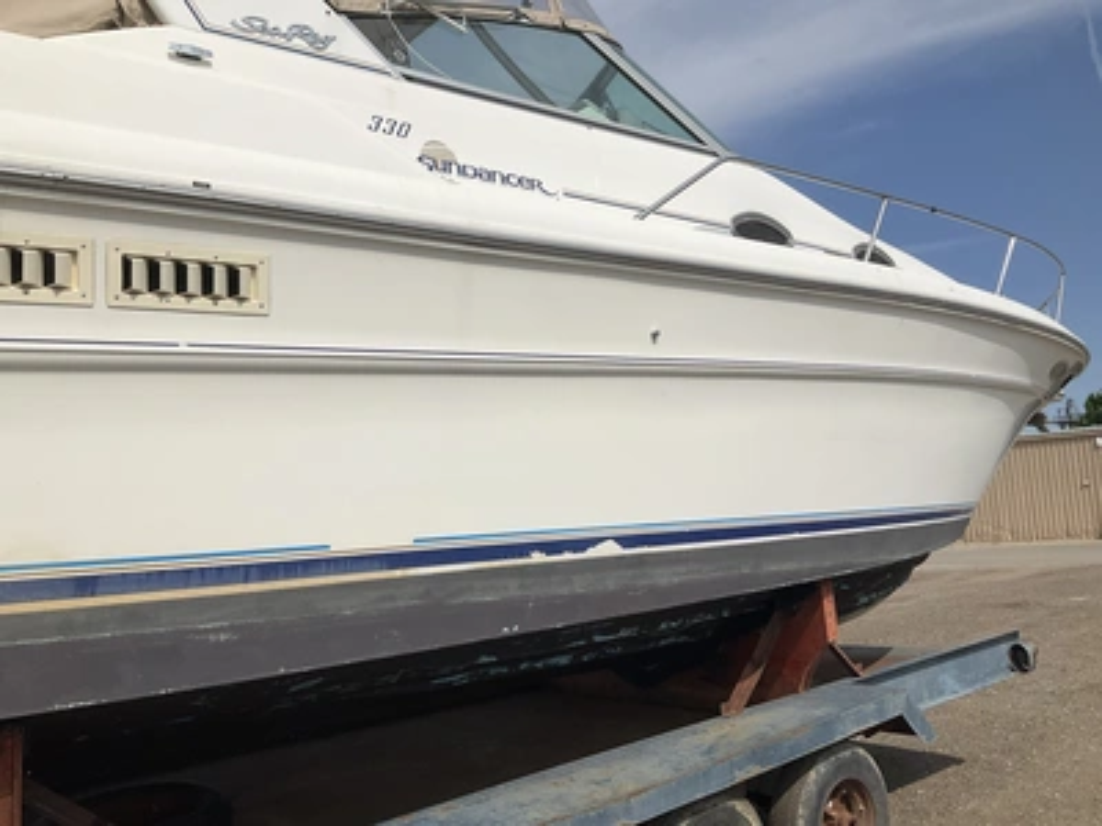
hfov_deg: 61.7
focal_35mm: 29
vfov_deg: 48.2
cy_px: 413
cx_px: 551
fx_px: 923
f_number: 1.8
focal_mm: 3
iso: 25
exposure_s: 1/5814
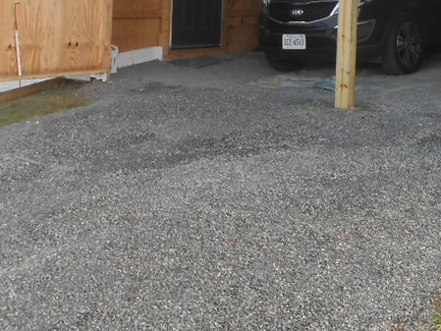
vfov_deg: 21.6
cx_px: 367
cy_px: -48
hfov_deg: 29.4
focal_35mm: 64
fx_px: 816
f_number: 3.5
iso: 80
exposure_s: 1/160
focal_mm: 4.6
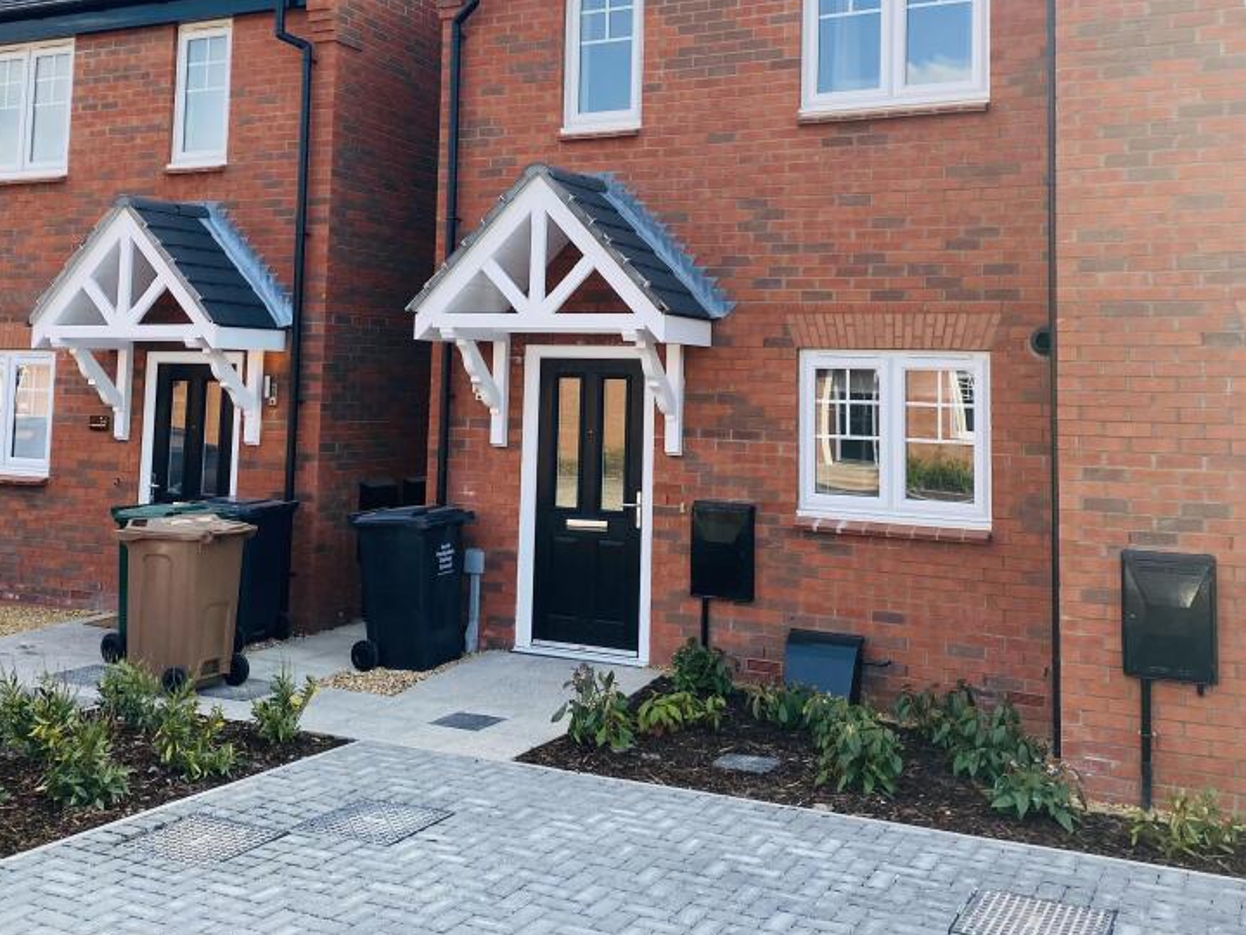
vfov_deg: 38.0
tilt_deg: +3.2
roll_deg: -0.8
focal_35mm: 37
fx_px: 1332
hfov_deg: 50.1
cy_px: 277
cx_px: 625
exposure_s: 1/973
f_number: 1.8
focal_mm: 4.25
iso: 32
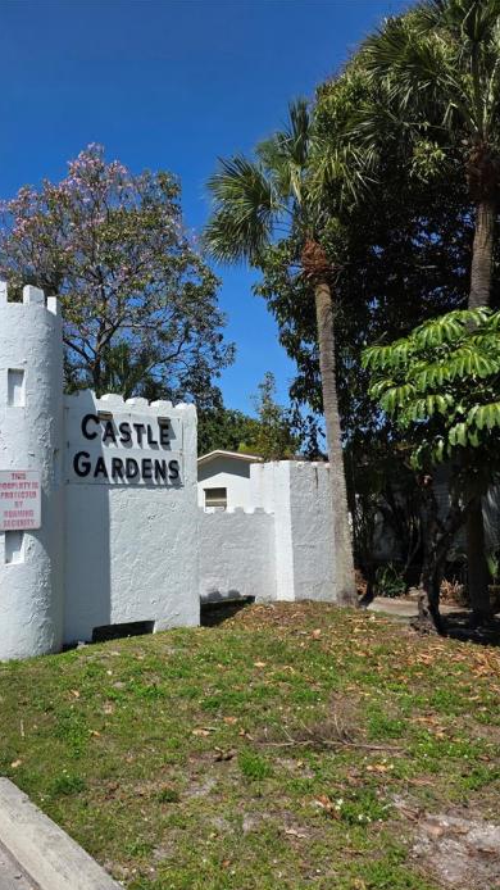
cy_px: 460
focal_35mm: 26
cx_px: 159
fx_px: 613
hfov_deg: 43.6
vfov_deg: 71.9
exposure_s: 1/7626
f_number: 1.7
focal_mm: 6.3
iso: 80
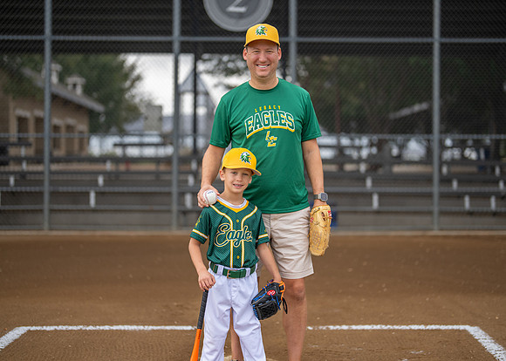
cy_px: 167
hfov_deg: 34.3
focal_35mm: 57
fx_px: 821
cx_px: 258
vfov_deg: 24.8
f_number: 1.2
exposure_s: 1/3200
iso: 200
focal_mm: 50
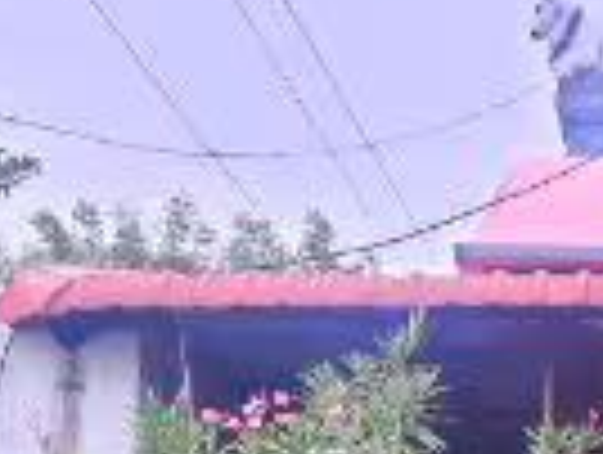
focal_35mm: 116
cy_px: 796
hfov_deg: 16.5
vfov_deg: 11.9
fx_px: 2024
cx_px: 644
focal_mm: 4.3
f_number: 1.7
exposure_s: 1/50
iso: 250
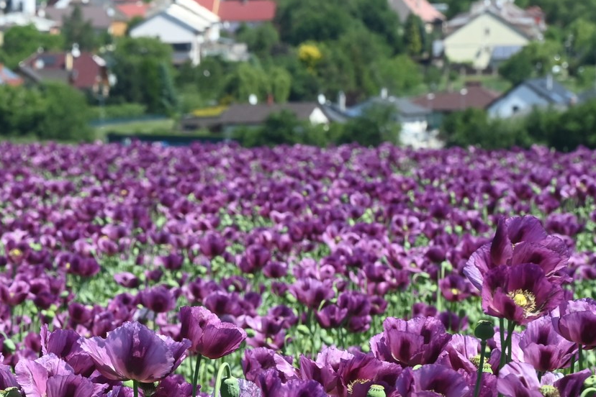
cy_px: 322
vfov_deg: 4.1
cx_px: -4
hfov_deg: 6.1
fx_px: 5579
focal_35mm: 337
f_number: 8
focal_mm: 155
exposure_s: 1/400
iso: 640
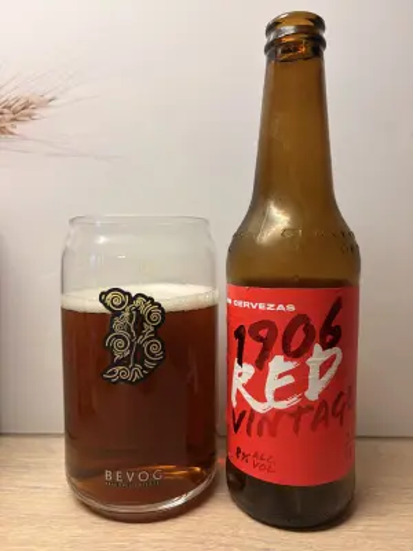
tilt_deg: -3.5
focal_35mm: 26
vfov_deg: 67.3
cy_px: 276
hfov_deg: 53.1
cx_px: 206
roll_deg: +0.6
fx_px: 414
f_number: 1.6
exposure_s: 1/50
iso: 100
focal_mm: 5.96
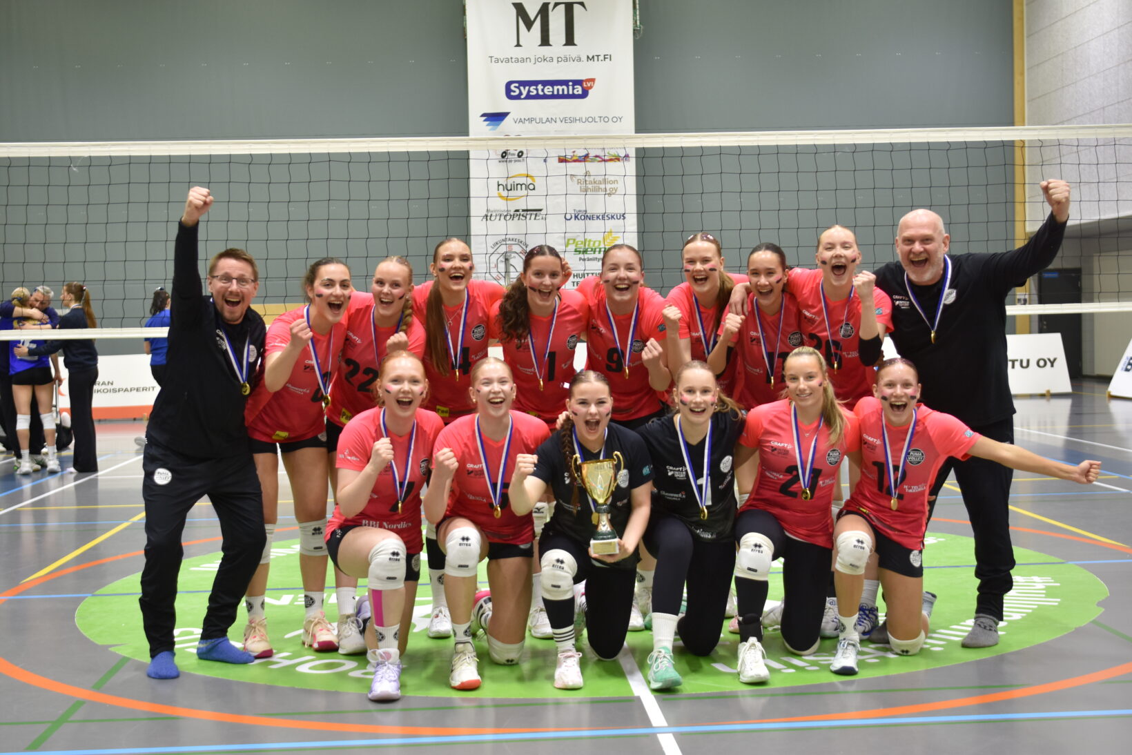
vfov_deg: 26.5
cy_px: 378
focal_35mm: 51
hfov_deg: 38.9
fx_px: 1604
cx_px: 566
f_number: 2.8
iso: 560
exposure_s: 1/160
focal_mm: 34
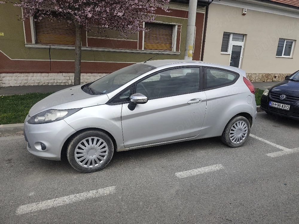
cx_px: 150
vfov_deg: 58.9
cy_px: 112
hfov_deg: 73.9
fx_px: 199
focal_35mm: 23
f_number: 1.65
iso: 50
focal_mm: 6.19
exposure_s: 1/556
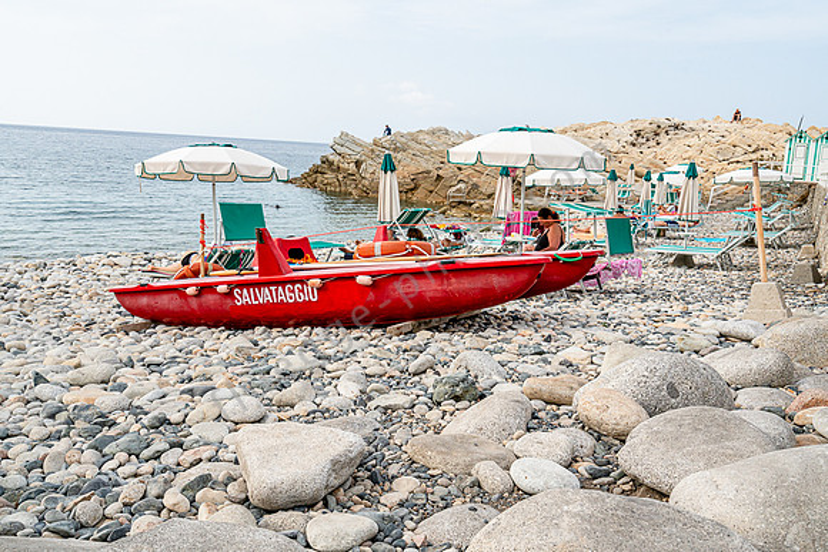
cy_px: 276
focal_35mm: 32
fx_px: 736
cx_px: 414
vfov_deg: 41.1
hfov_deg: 58.7
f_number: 10
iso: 800
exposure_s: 1/1000
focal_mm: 32
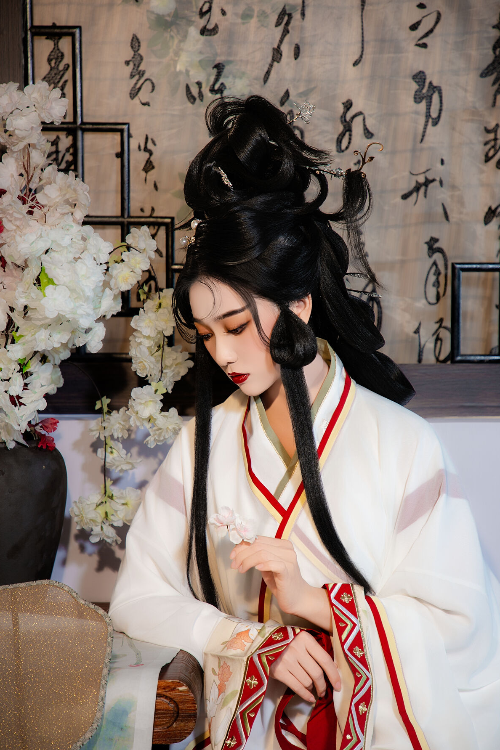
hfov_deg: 13.2
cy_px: 376
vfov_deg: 19.6
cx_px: 250
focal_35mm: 104
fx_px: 2167
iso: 200
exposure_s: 1/100
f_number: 4
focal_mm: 105
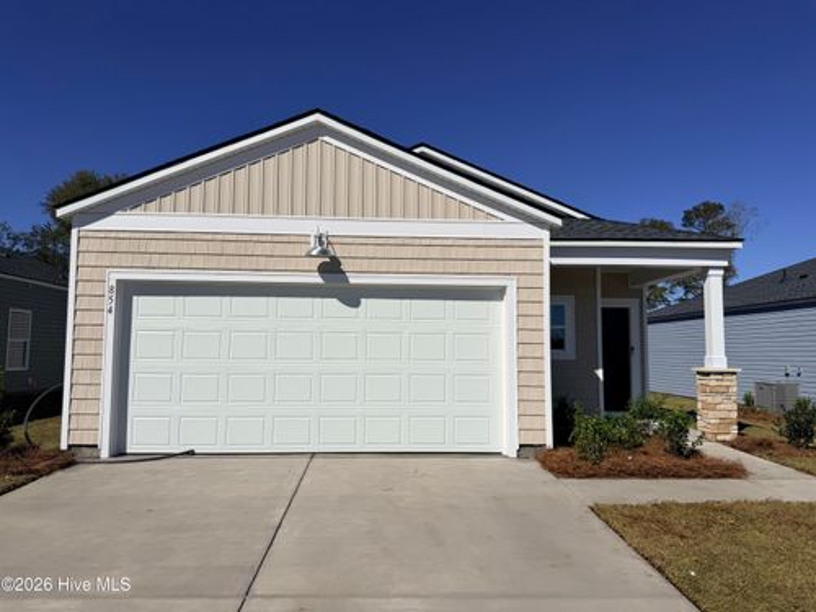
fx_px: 566
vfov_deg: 56.8
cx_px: 408
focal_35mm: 24
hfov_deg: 71.6
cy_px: 306
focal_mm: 6.76
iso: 80
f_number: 1.78
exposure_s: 1/17544
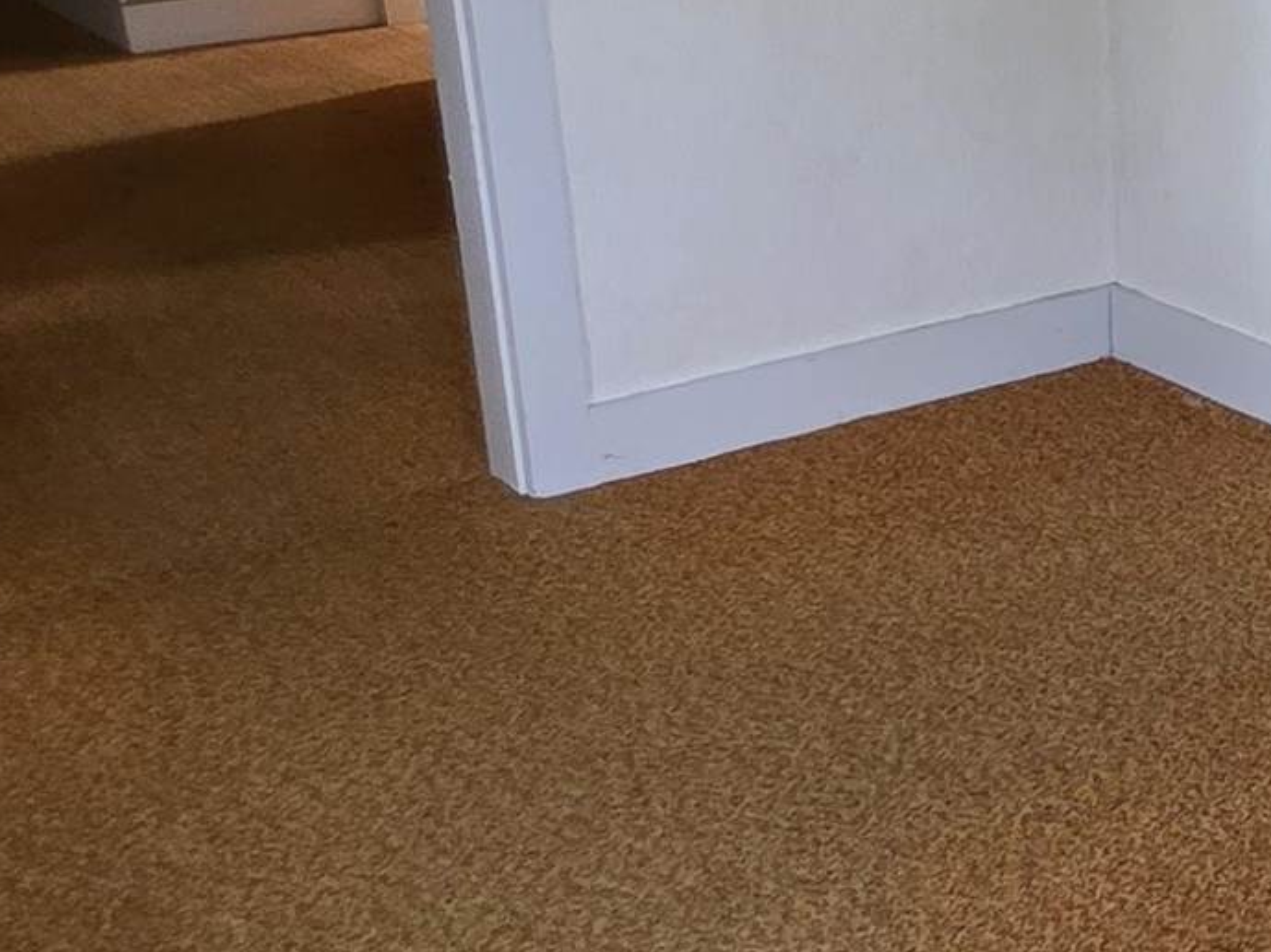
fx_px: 2128
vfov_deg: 25.2
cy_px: 454
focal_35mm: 58
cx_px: 1446
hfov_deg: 29.5
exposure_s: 1/100
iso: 320
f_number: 1.9
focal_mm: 2.2
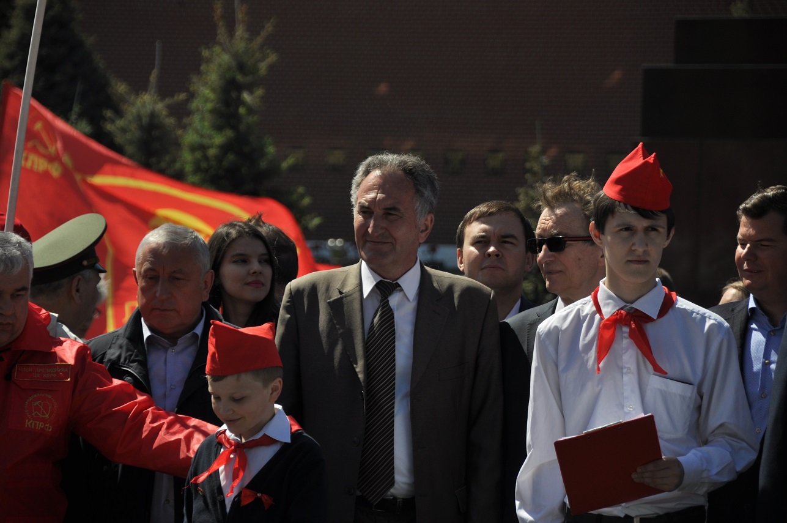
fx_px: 5077
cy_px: 262
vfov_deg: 5.9
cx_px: 394
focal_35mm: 232
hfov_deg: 8.9
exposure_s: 1/1000
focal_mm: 155
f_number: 5.6
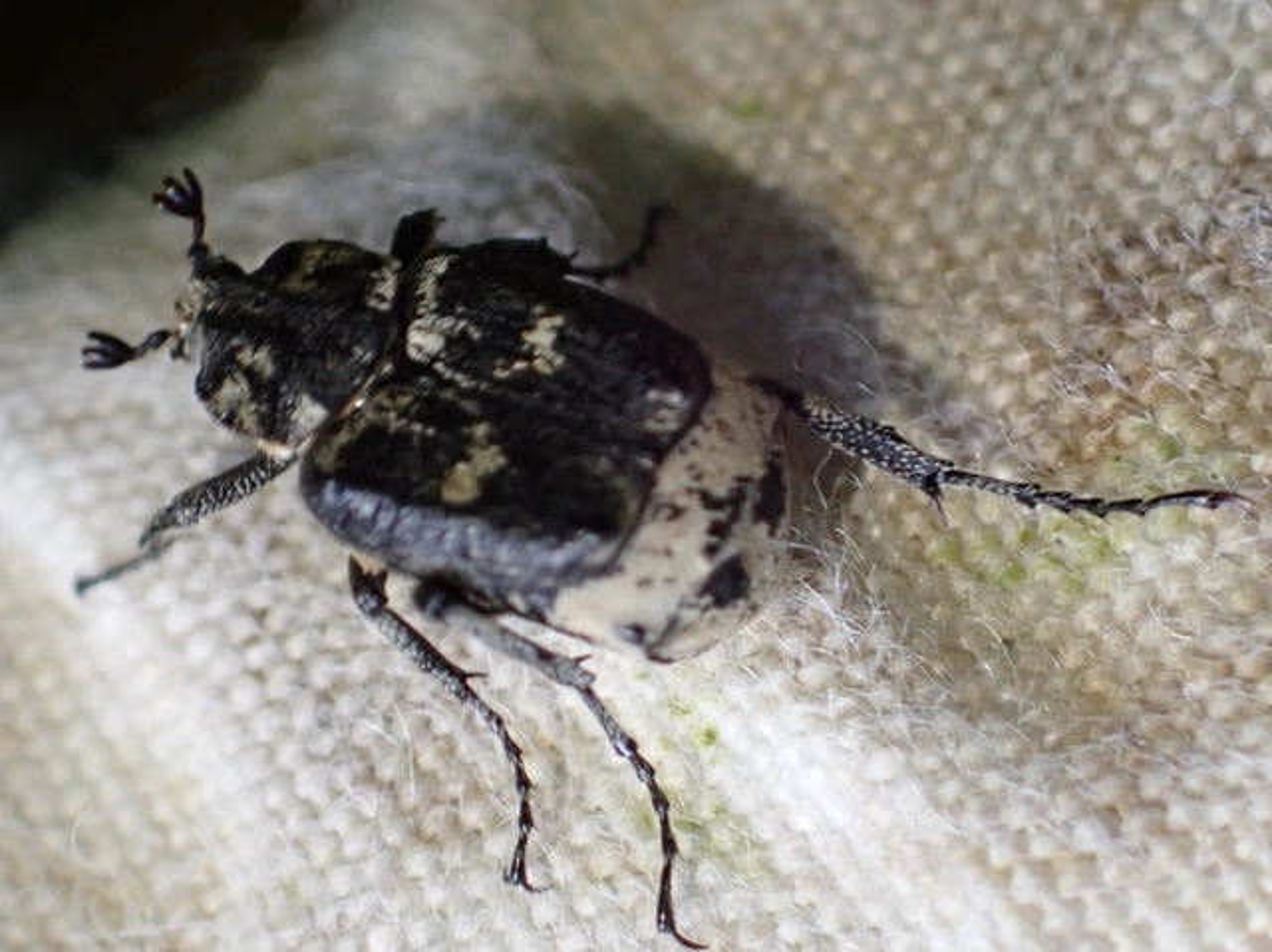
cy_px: 476
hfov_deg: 19.7
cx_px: 636
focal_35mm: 100
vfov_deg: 14.8
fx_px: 3672
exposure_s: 1/160
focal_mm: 18
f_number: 4.9
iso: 500
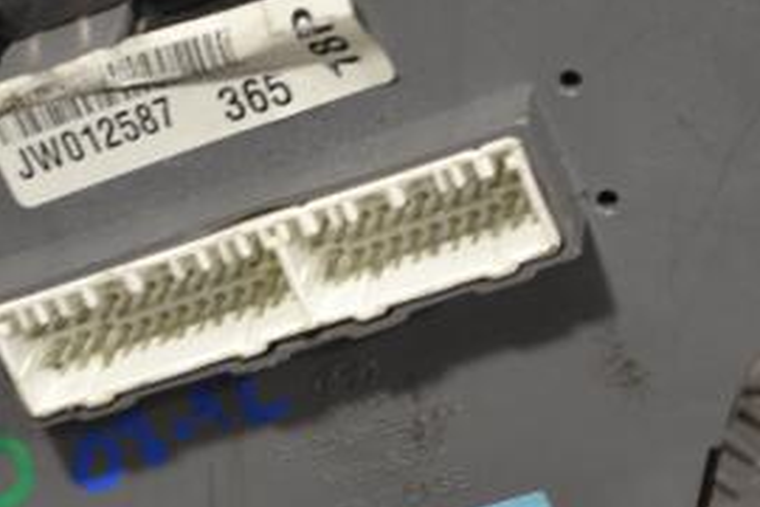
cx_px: 346
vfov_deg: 7.5
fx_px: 3865
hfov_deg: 11.2
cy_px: 237
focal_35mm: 183
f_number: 5.6
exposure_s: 1/60
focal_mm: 55
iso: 450
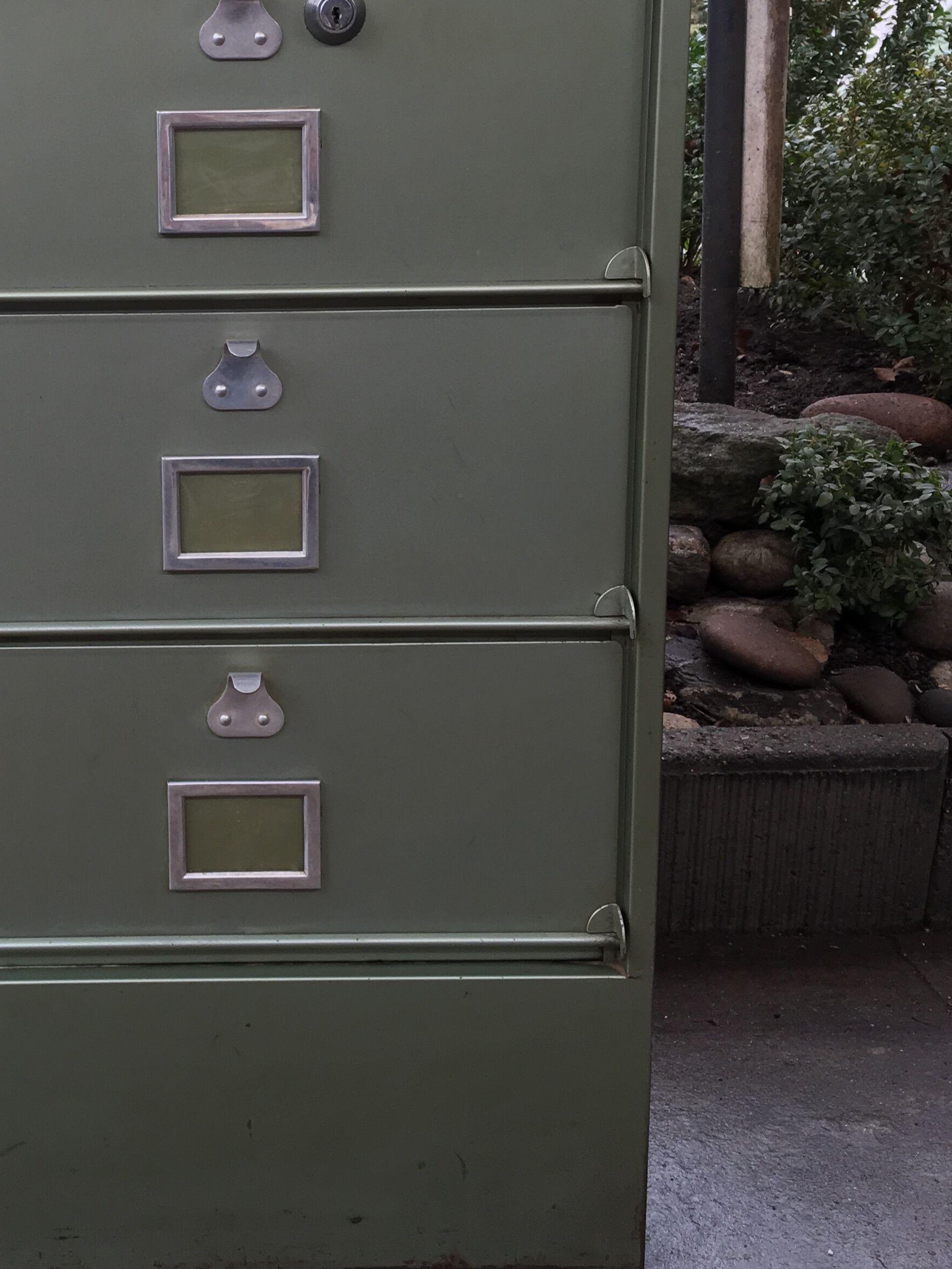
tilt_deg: -10.0
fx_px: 1834
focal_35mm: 50
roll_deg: +2.4
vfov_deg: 37.6
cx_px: 194
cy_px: 386
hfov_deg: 28.5
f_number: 2.2
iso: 32
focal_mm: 4.15
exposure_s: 1/100
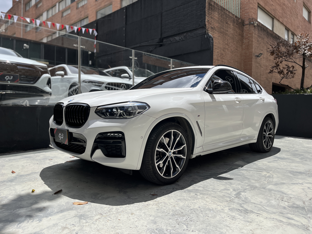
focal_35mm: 26
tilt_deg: -2.2
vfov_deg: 53.1
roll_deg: -0.9
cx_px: 156
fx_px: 234
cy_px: 117
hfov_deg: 67.3
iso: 50
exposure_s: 1/5076
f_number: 1.6
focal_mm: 5.1
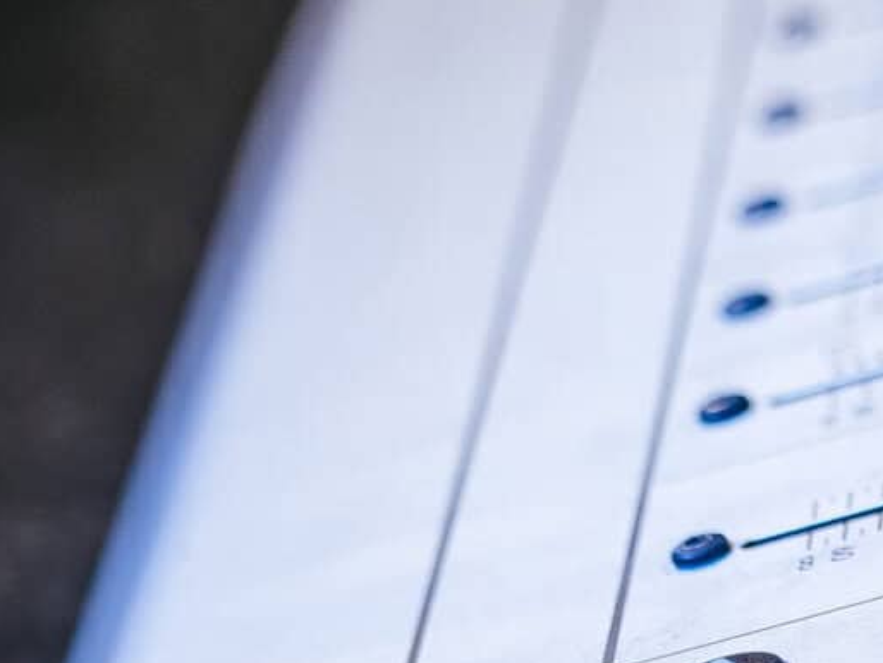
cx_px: 1505
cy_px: 357
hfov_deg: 6.1
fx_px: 8192
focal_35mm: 321
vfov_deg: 4.6
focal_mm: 43
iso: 250
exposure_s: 1/125
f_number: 2.2
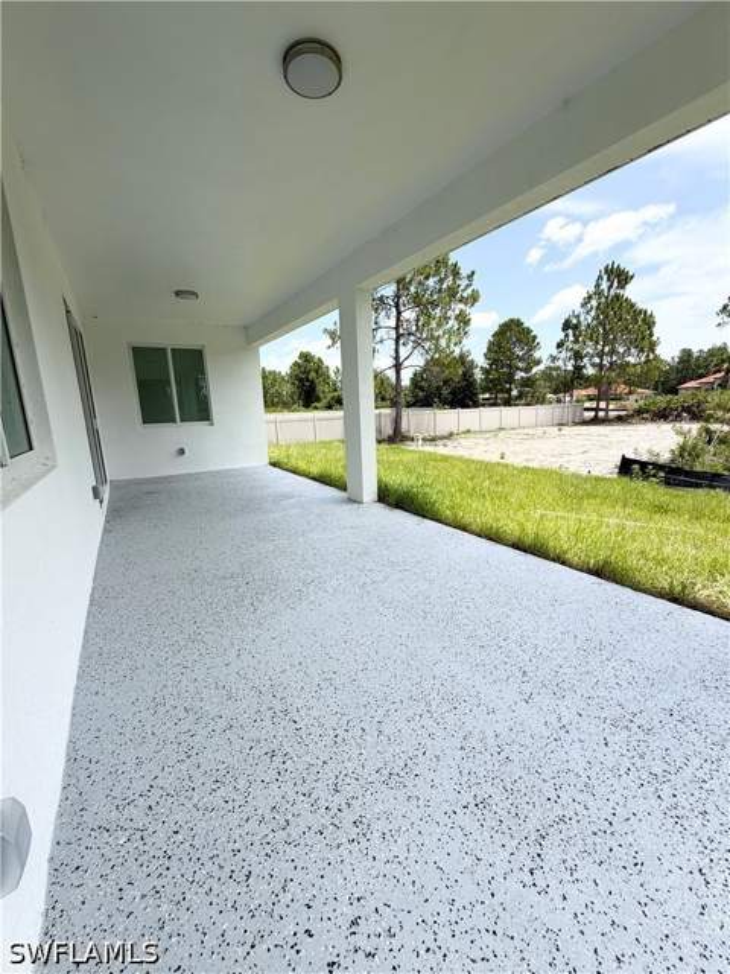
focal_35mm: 14
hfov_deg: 85.7
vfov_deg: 102.1
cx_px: 365
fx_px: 394
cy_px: 487
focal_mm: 2.22
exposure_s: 1/770
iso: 32
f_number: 2.2
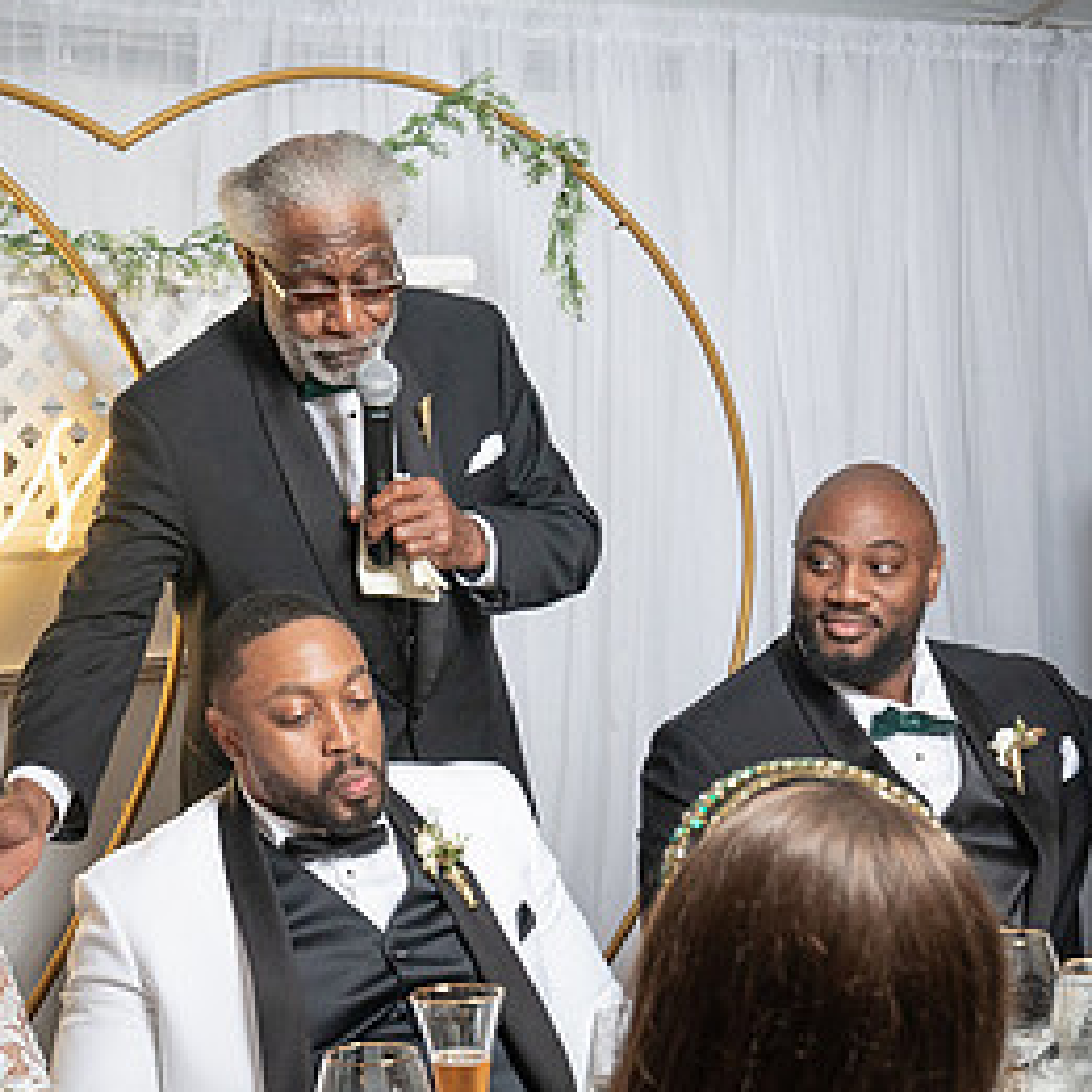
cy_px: 657
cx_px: 314
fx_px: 2927
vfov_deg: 21.1
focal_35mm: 82
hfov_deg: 21.0
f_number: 5.6
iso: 1000
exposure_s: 1/200
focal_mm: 37
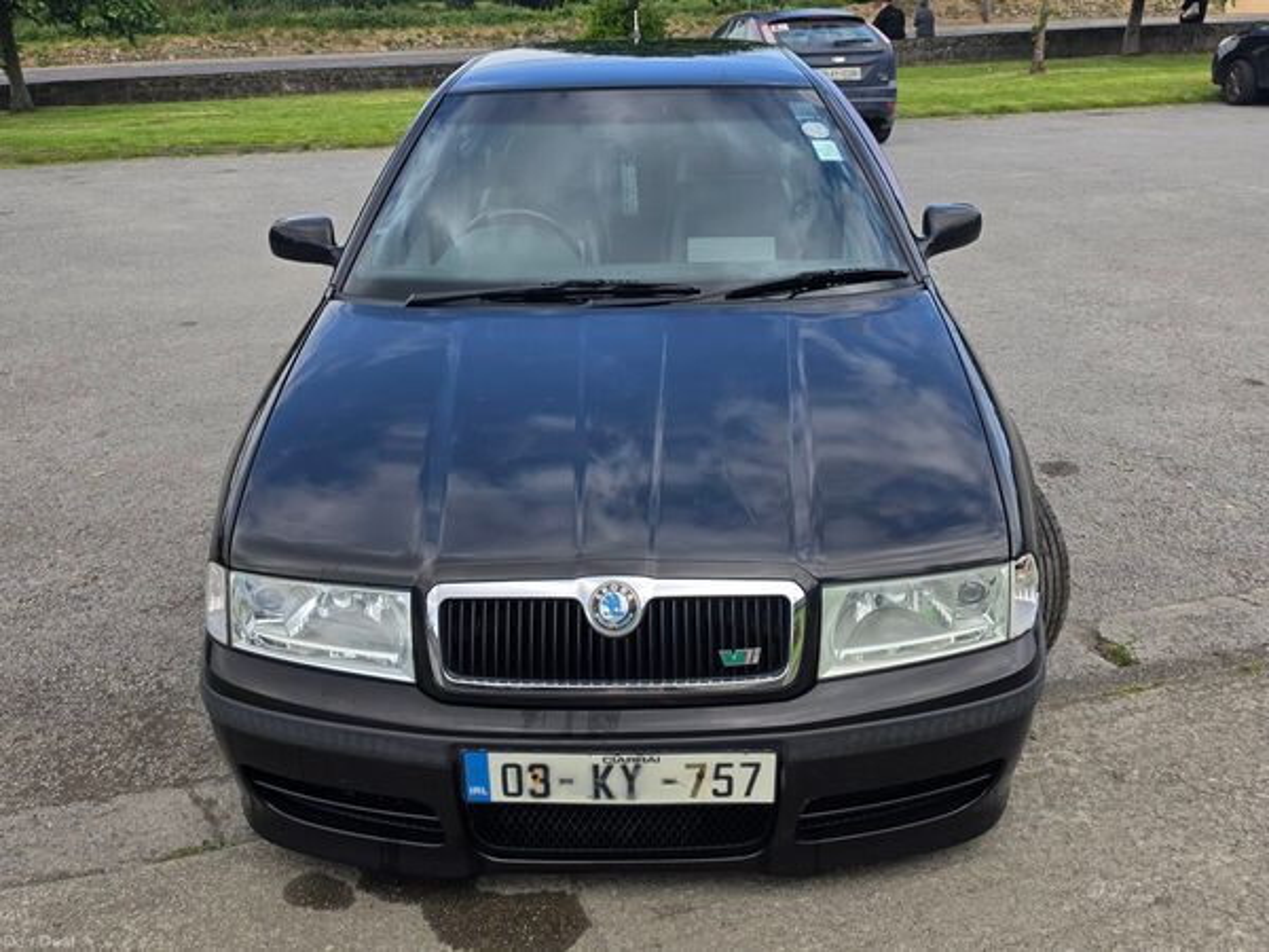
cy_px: 476
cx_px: 634
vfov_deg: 58.9
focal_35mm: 23
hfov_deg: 73.9
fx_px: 843
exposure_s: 1/4432
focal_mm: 6.5
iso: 64
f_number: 1.4
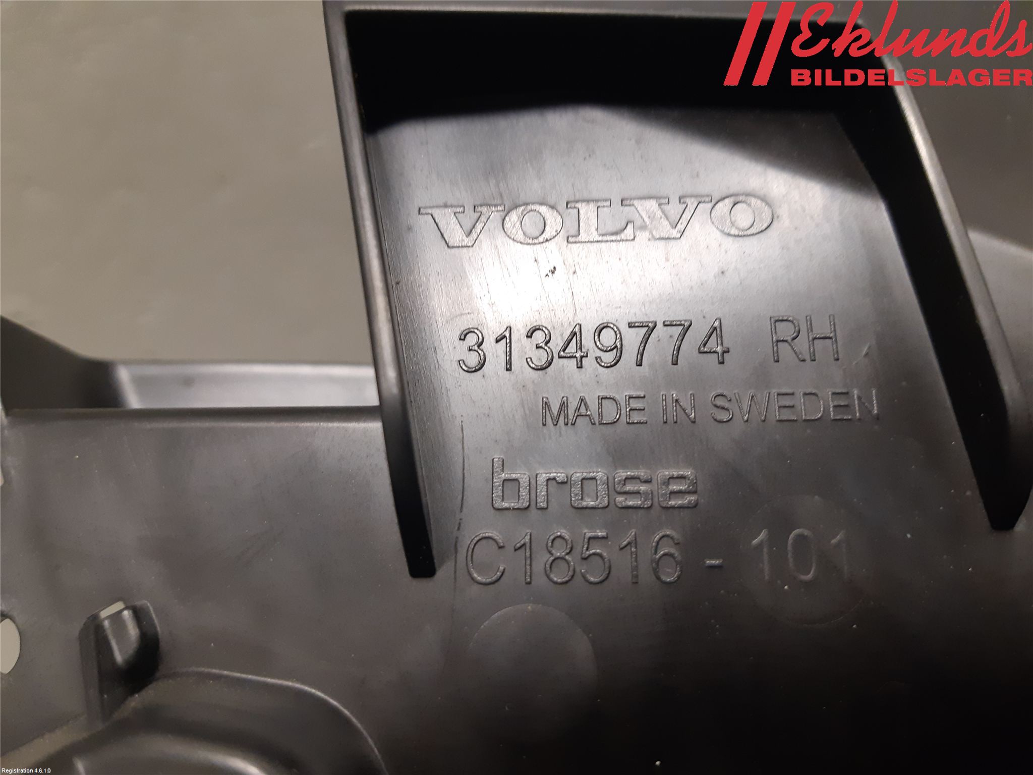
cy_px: 388
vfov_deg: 53.1
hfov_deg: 67.3
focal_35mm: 26
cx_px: 516
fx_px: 776
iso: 200
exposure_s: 1/50
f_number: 1.7
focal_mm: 3.93
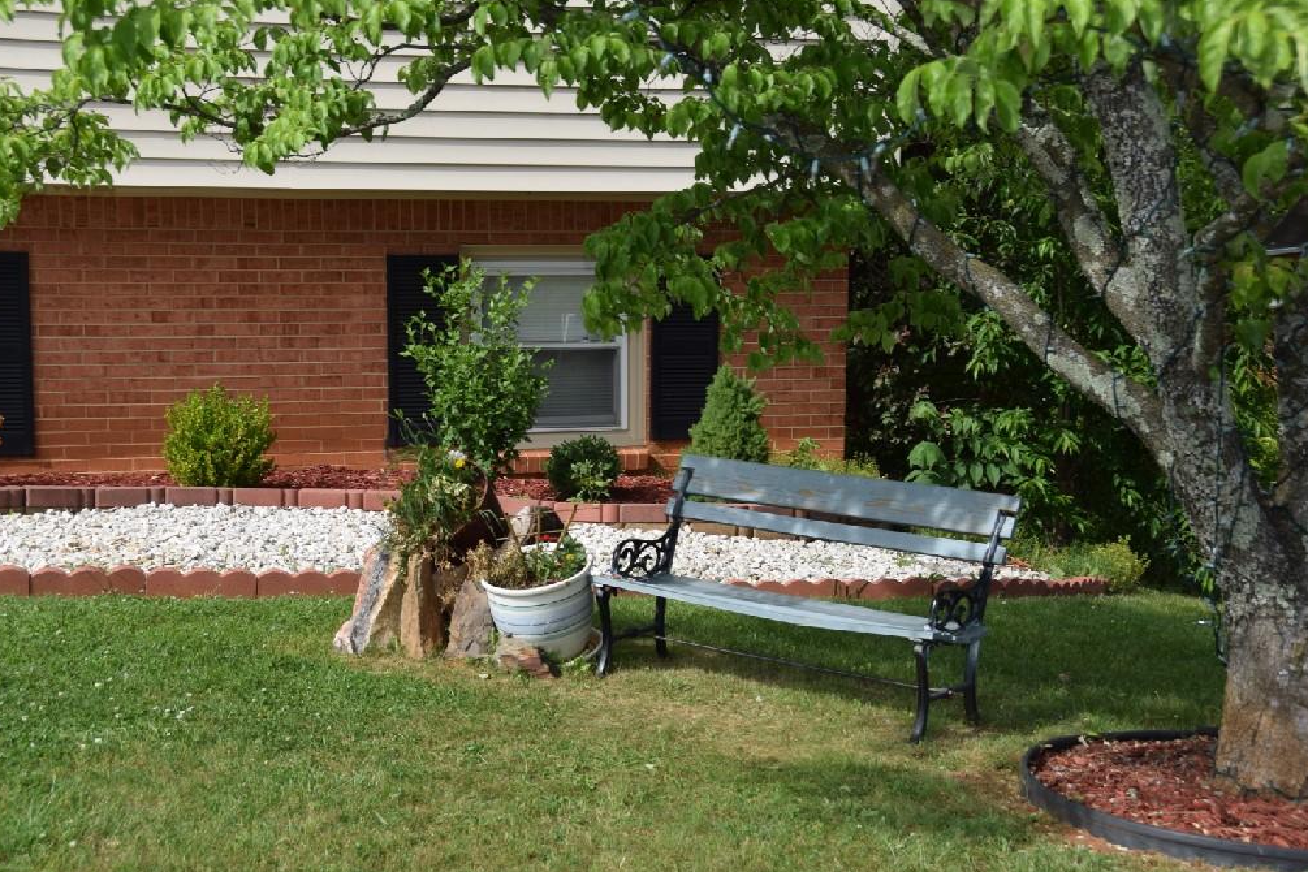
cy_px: 435
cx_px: 653
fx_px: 1998
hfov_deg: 36.2
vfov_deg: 24.6
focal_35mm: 55
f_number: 8
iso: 100
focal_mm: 36
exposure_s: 1/200
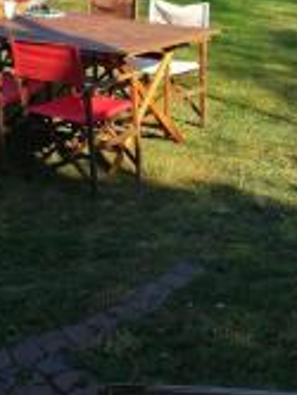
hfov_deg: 20.7
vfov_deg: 25.3
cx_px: 202
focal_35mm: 71
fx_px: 810
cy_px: -46
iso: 50
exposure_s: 1/759
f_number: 2.2
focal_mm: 3.95
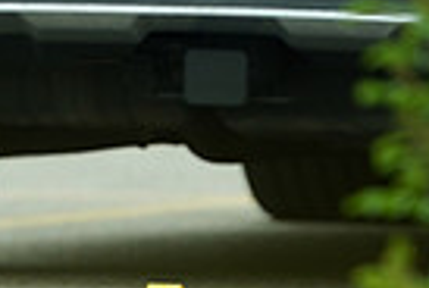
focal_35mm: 3547
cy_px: 327
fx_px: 42360
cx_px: -106
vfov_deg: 0.4
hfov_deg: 0.6
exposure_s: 1/320
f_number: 6.3
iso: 400
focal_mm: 840
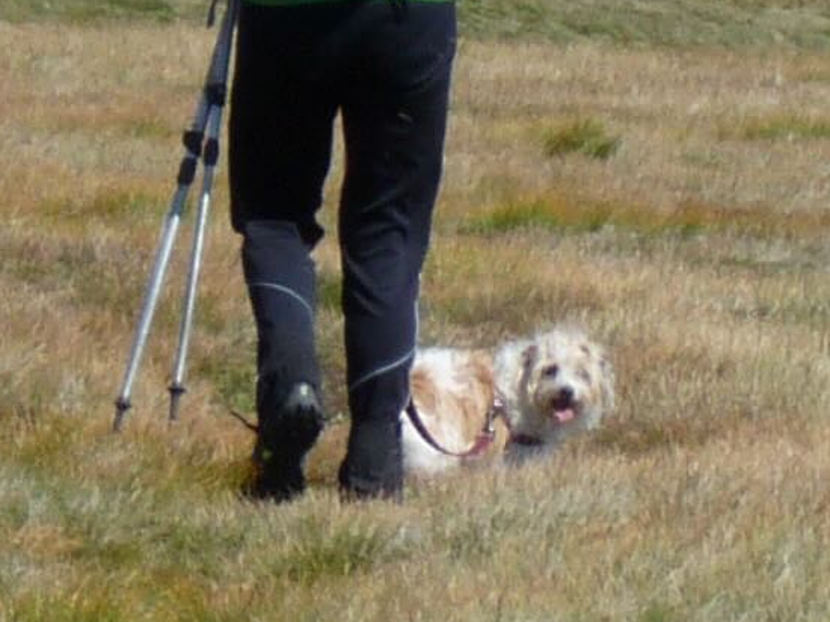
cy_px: -971
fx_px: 16705
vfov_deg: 2.1
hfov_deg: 2.8
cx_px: 1677
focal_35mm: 697
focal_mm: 18.7
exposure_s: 1/500
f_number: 5.6
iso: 100
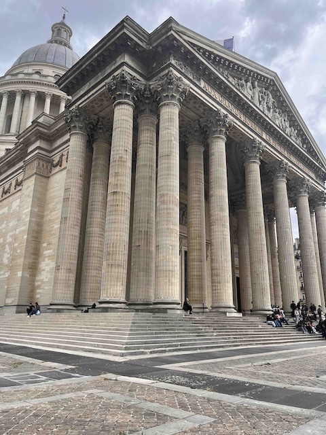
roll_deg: +0.4
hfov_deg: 53.1
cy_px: 218
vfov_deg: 67.3
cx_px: 163
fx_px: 326
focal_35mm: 26
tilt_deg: +17.3
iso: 50
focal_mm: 5.1
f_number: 1.6
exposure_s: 1/1389
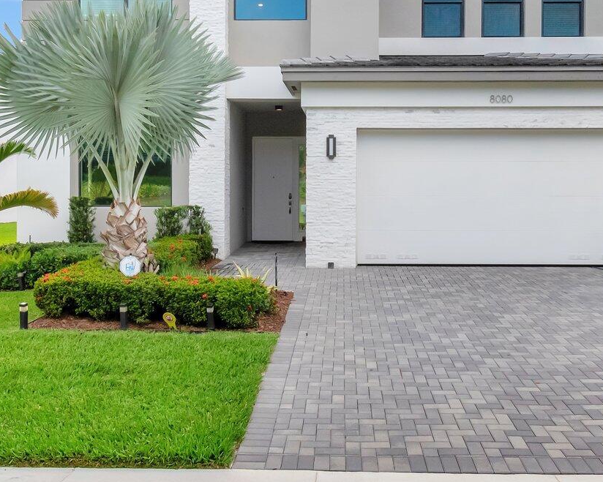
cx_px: 332
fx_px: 625
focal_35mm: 35
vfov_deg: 42.1
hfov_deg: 51.4
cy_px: 205
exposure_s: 1/3200
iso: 1100
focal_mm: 10
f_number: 8
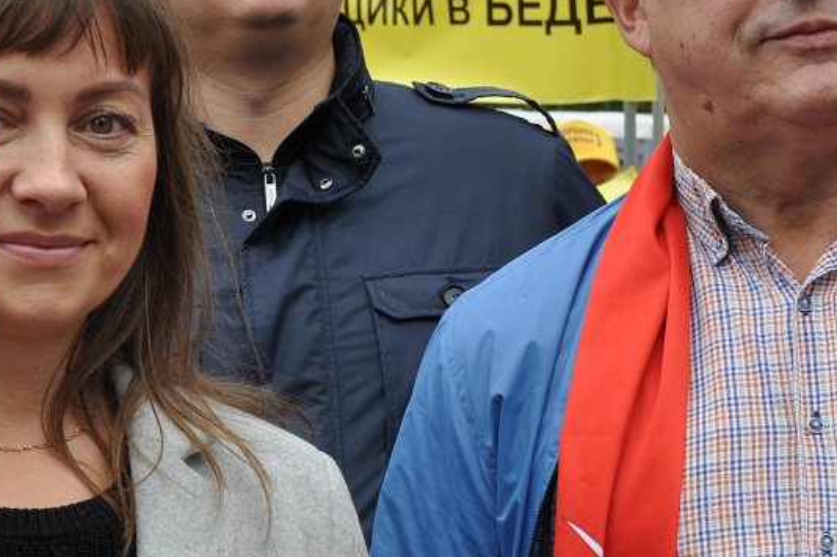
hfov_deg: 12.9
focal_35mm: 159
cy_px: 360
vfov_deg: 8.6
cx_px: 460
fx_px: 3693
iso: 200
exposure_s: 1/125
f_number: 11
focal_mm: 44
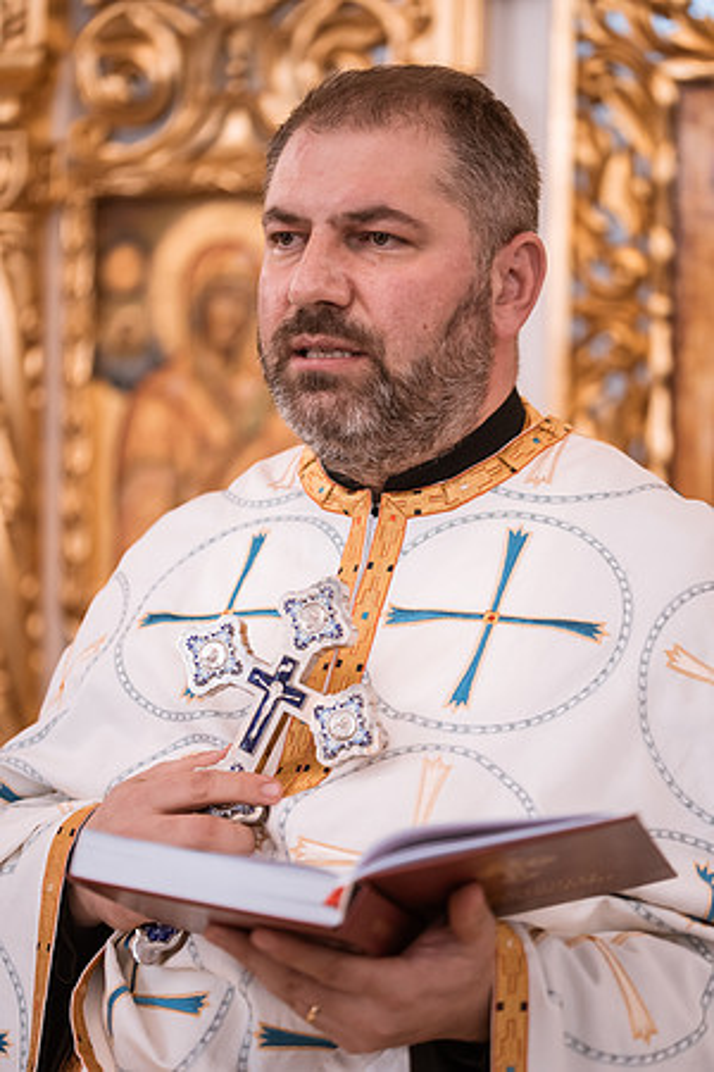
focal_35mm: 90
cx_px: 357
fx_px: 2677
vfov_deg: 22.6
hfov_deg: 15.2
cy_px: 536
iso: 1600
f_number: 3.2
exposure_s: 1/250
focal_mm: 90
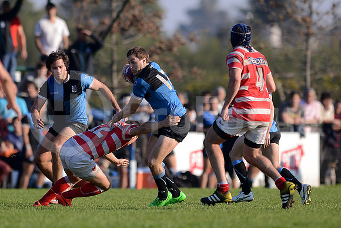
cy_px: 114
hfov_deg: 4.9
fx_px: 3979
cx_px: 170
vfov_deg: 3.3
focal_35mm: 420
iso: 560
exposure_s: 1/2500
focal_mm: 420
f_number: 4
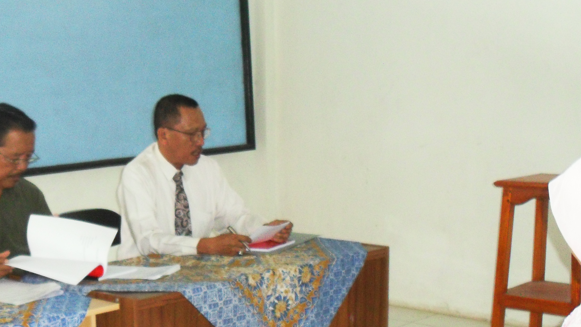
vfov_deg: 17.4
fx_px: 1063
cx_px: 194
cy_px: 235
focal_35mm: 69
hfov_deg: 30.4
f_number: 3.2
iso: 240
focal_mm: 6.3
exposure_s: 1/45
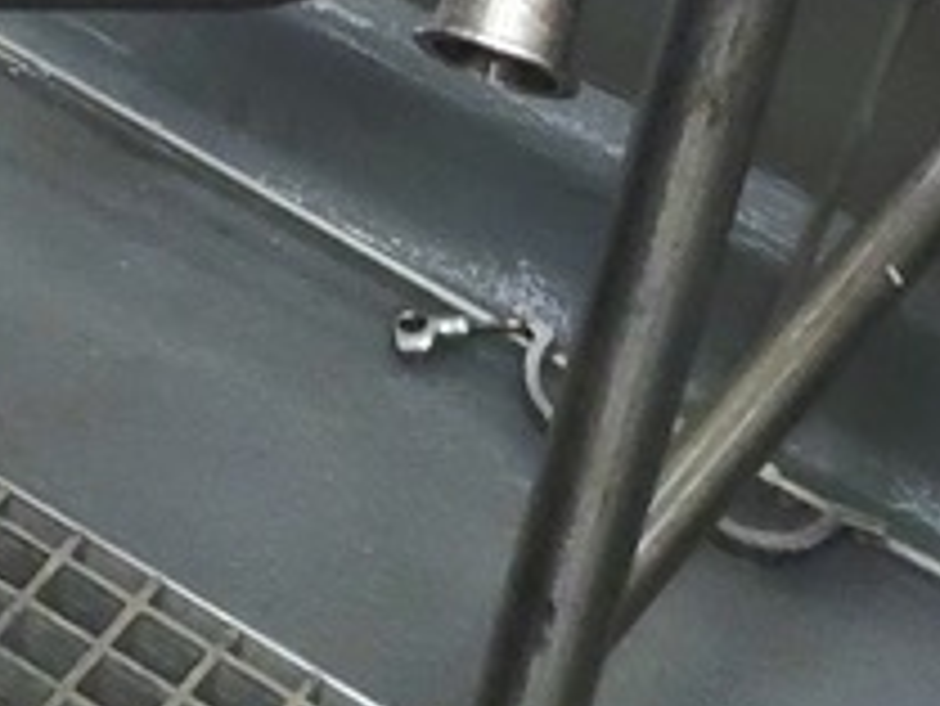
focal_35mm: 159
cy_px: -1246
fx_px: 4320
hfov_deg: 9.9
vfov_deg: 8.2
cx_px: -1714
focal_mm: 5.4
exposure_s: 1/60
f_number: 1.8
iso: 250
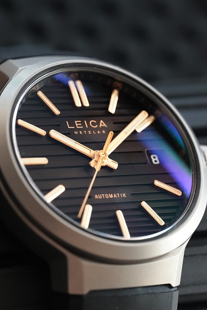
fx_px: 1129
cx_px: 97
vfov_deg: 15.6
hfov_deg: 10.5
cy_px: 167
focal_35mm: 131
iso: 10000
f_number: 6.3
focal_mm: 105
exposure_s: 1/250
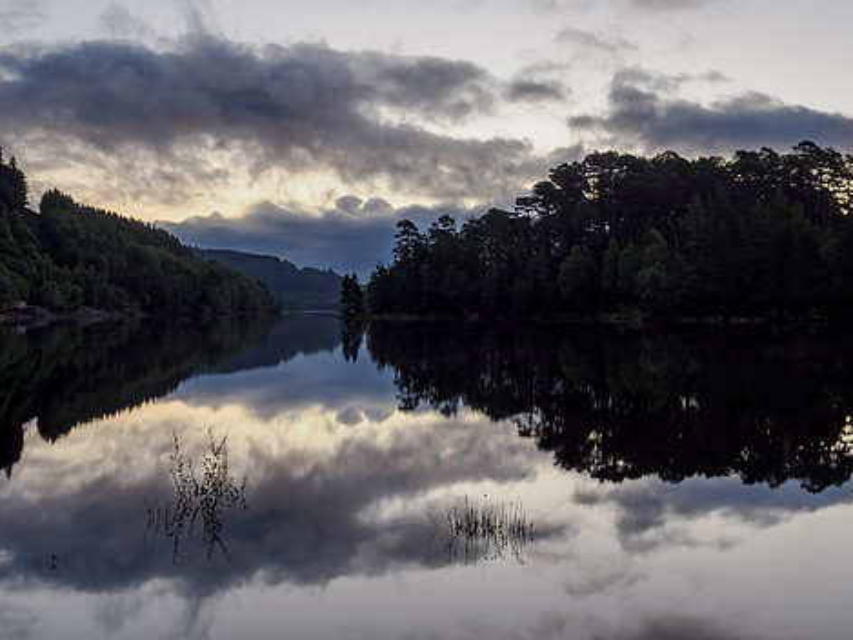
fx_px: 1035
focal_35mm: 42
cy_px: 254
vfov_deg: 34.2
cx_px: 438
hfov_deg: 44.8
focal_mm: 17
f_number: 7.1
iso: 200
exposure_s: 1/5
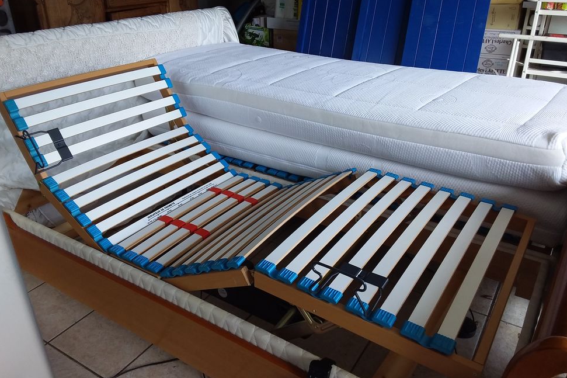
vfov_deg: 43.6
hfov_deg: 61.9
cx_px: 279
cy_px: 197
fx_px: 472
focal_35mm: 30
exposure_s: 1/102
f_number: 1.9
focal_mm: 2.91
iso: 40
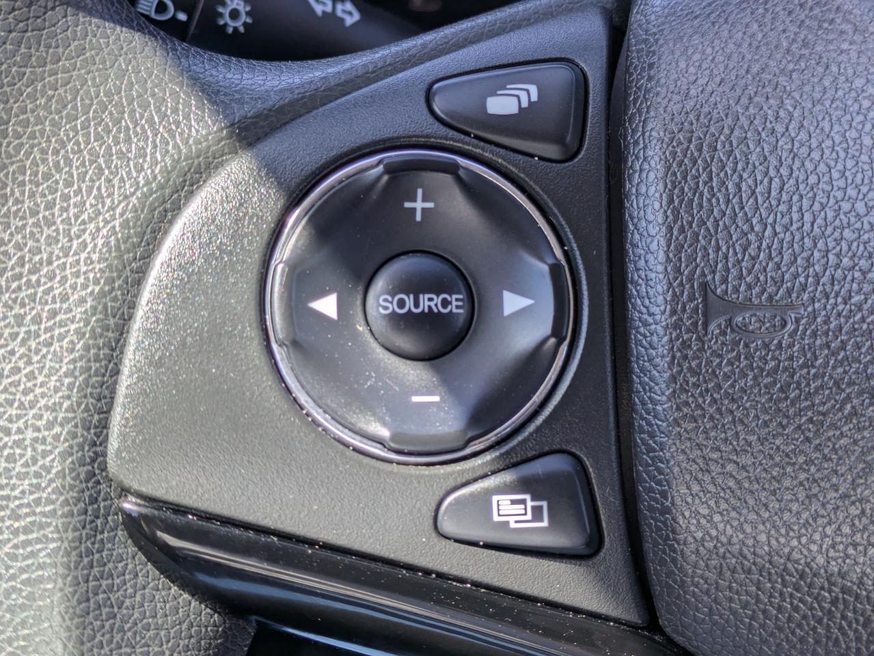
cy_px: 328
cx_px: 437
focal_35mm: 51
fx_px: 1288
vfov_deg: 28.6
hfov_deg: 37.5
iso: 41
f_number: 1.89
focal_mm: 5.43
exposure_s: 1/251
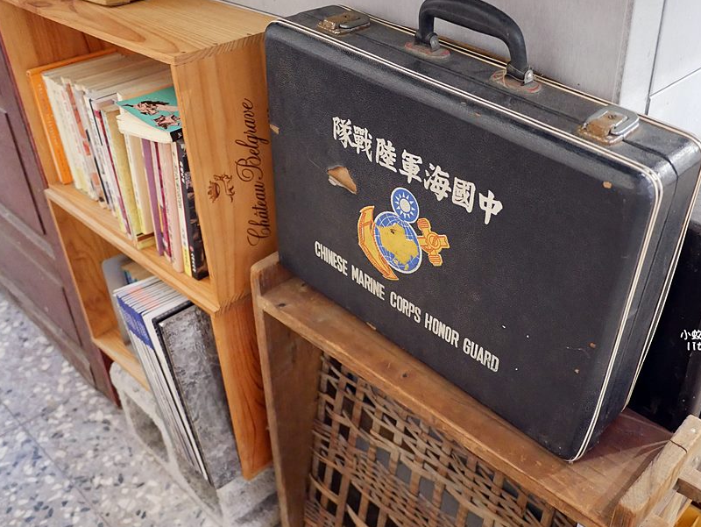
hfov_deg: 52.3
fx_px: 709
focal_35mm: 35
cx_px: 415
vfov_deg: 40.7
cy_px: 257
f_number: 2.5
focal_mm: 14
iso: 3200
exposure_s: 1/30
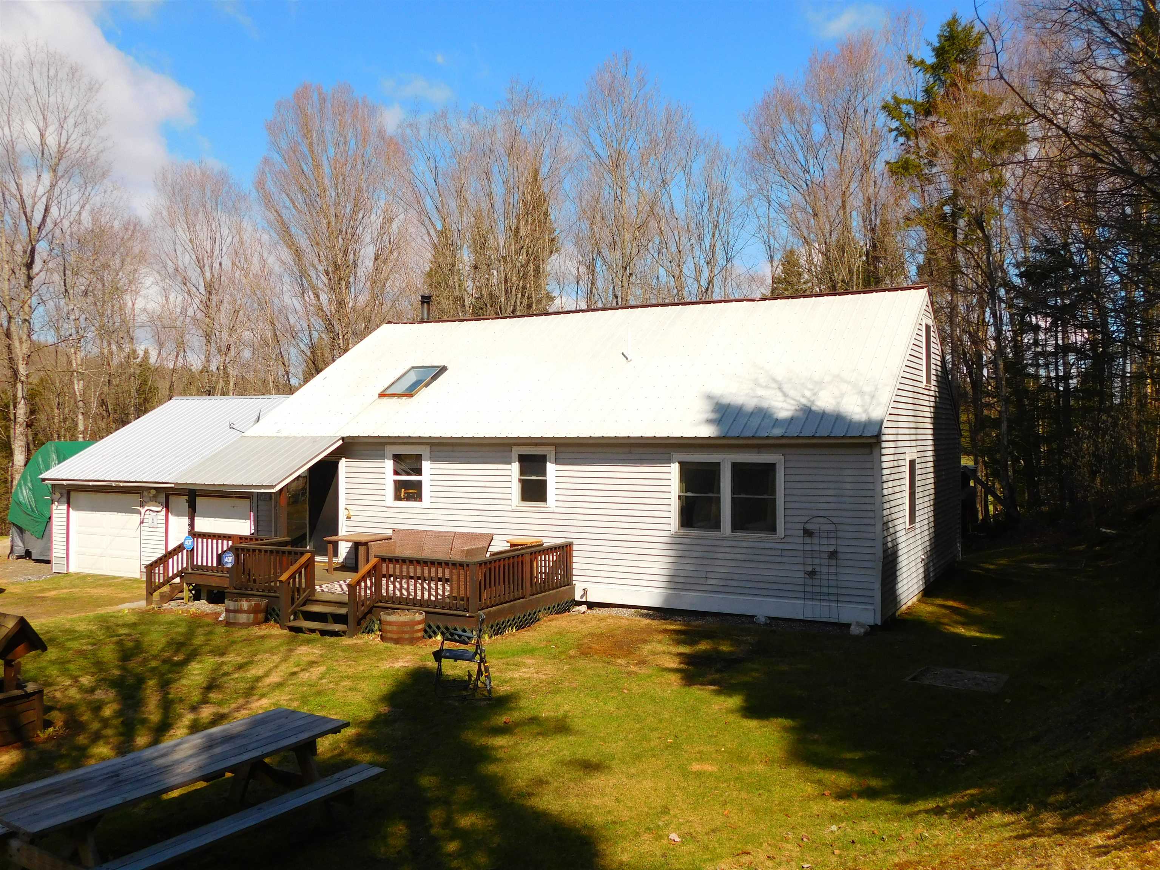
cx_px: 580
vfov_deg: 46.8
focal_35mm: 30
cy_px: 435
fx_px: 1005
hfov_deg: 60.0
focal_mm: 5.3
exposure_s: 1/400
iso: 125
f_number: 6.4
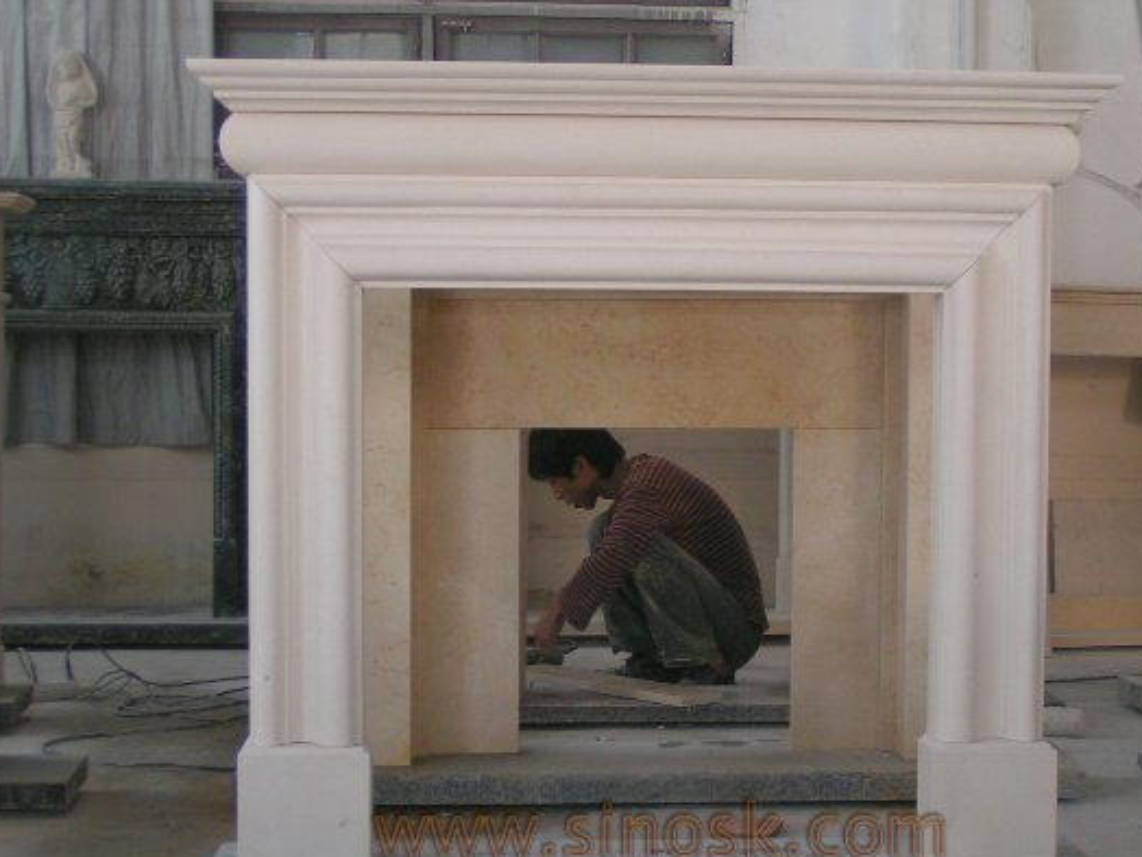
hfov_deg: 29.3
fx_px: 2177
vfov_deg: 22.3
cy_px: 451
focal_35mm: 66
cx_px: 667
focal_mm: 8.3
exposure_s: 1/60
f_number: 3.2
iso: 80
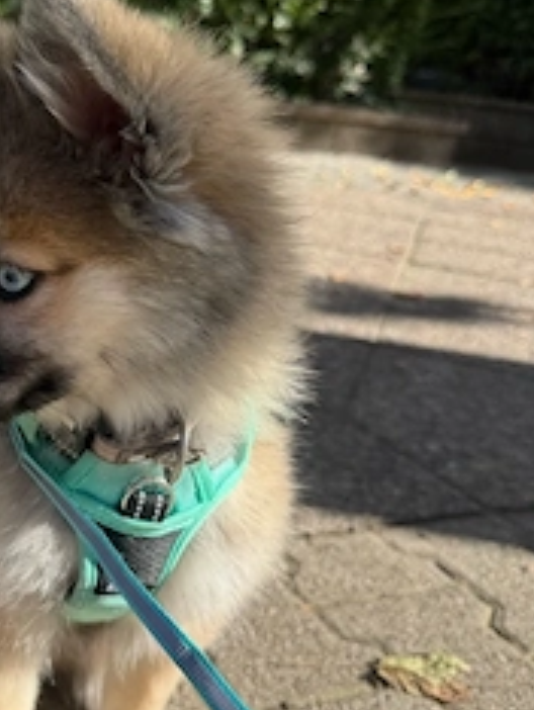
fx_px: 842
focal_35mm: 41
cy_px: 349
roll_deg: -6.7
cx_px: 97
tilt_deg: -16.8
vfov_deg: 45.7
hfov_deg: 34.0
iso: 80
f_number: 1.78
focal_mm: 6.76
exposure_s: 1/1560
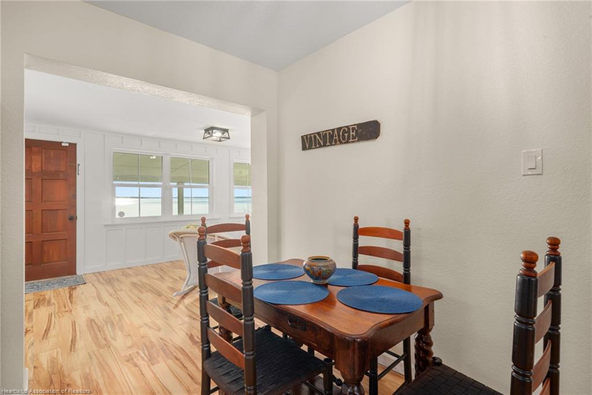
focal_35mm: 17
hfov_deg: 93.3
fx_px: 279
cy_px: 198
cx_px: 296
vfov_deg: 70.4
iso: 200
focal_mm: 17
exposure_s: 1/3
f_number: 11
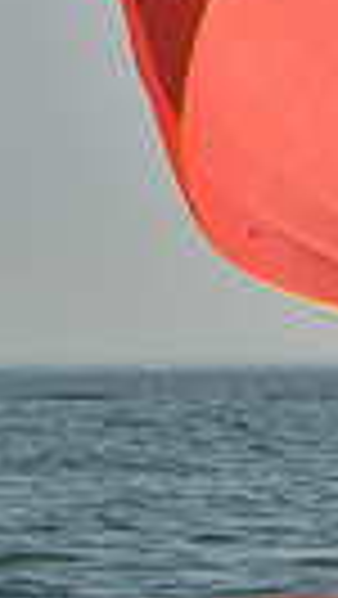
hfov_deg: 2.9
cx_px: 1302
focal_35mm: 411
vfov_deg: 5.2
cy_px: 119
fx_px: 6536
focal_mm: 90
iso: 200
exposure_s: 1/1250
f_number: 7.1
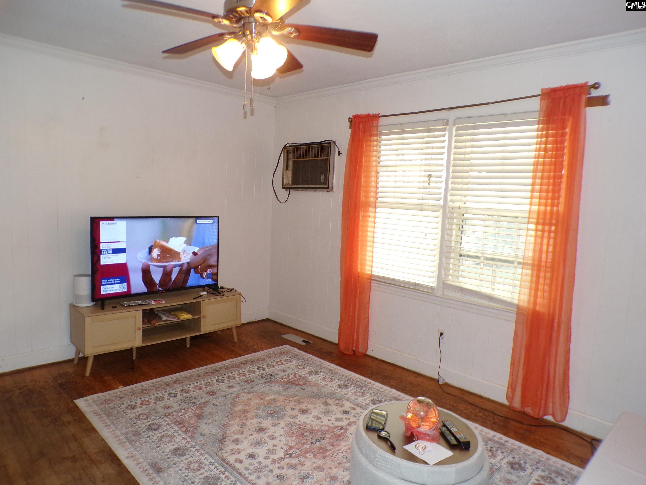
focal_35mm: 24
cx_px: 323
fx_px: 448
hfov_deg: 71.6
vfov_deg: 56.8
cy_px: 242
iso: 200
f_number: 3
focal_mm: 4.3
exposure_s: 1/26
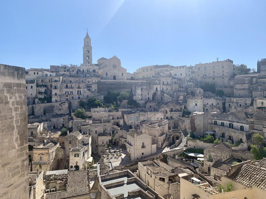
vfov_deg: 53.1
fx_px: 200
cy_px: 100
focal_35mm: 26
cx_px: 133
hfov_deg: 67.3
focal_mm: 4.25
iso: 25
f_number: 1.8
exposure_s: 1/6061
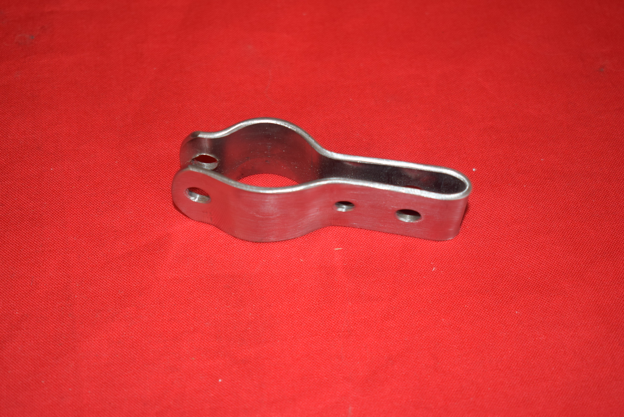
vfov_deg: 21.6
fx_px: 1093
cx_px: 312
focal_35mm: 63
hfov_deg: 31.9
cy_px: 208
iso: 320
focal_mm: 42
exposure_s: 1/40
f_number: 5
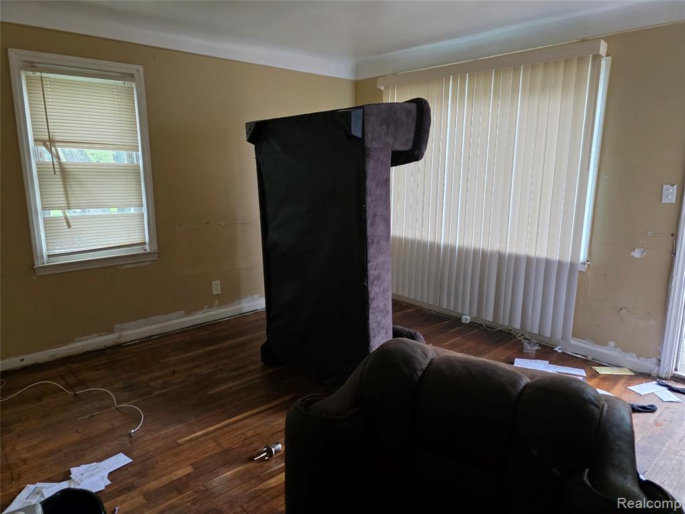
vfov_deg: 58.9
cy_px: 257
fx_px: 455
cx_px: 342
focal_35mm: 23
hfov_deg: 73.9
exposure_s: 1/120
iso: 640
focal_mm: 6.3
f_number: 1.7
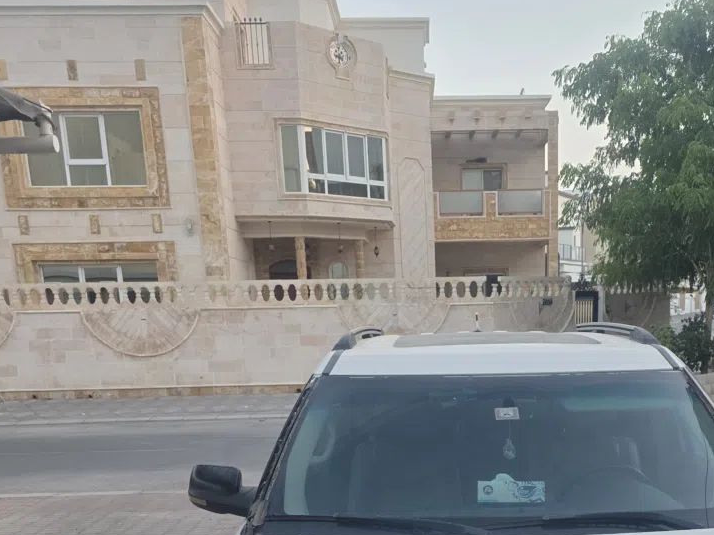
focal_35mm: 44
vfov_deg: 30.3
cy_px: 550
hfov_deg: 42.1
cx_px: 501
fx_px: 907
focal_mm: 6.3
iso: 125
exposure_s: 1/180
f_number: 1.7
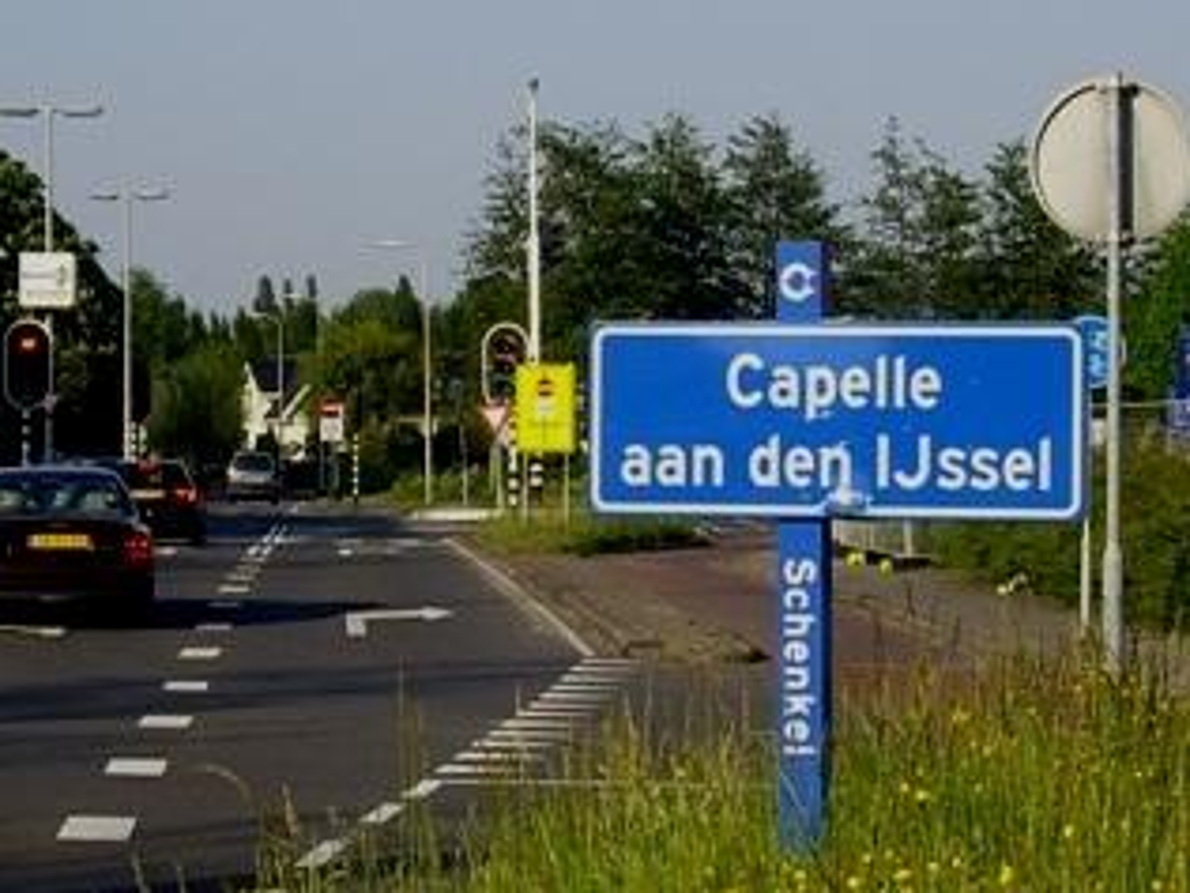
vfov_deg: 19.1
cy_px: 354
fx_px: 2647
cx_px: 478
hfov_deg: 25.3
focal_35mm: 77
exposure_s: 1/80
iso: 64
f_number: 8
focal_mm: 7.9
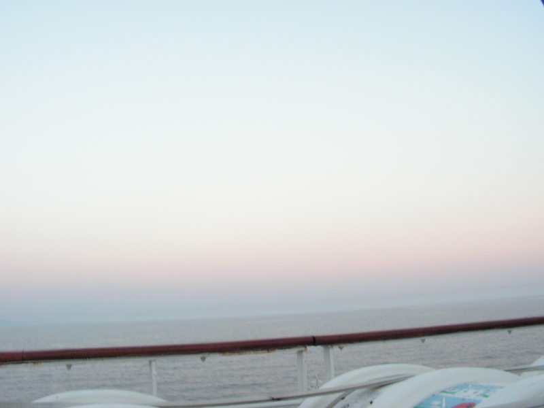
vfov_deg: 39.7
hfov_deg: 51.4
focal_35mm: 36
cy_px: 204
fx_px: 566
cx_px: 272
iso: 100
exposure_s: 1/15
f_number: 8
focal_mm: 6
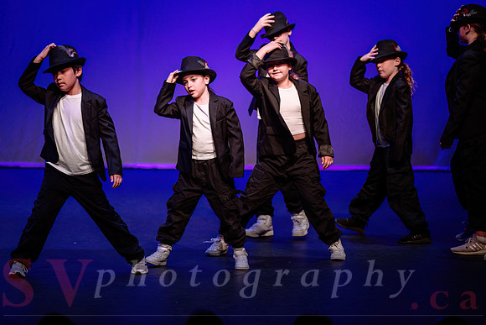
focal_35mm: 208
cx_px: 236
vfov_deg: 6.6
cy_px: 165
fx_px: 2815
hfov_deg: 9.9
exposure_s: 1/400
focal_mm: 200
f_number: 2.8
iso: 1250
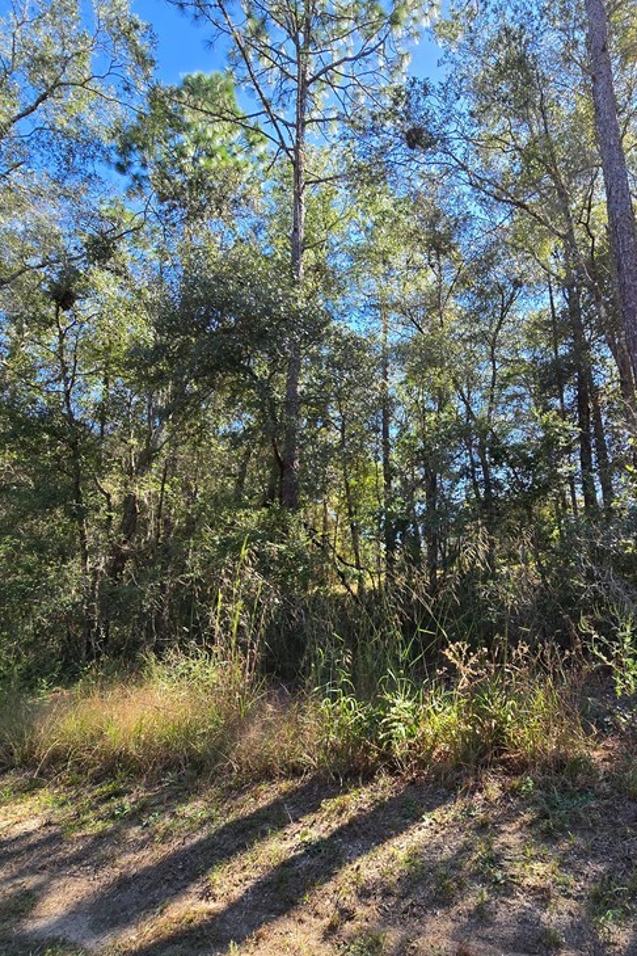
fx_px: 504
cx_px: 398
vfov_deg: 86.9
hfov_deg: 63.6
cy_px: 472
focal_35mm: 19
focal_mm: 2.2
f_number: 2.2
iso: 50
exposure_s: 1/452
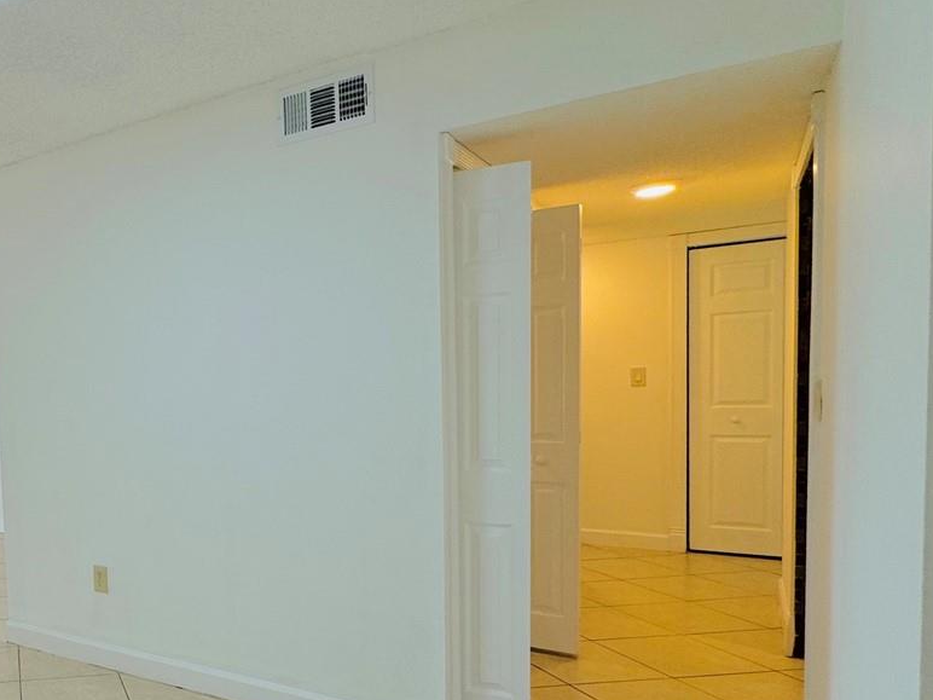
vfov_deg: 47.8
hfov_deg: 52.0
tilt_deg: -4.3
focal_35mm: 29
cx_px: 47
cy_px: 432
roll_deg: +2.1
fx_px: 782
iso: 80
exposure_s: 1/120
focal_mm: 2.22
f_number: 2.2
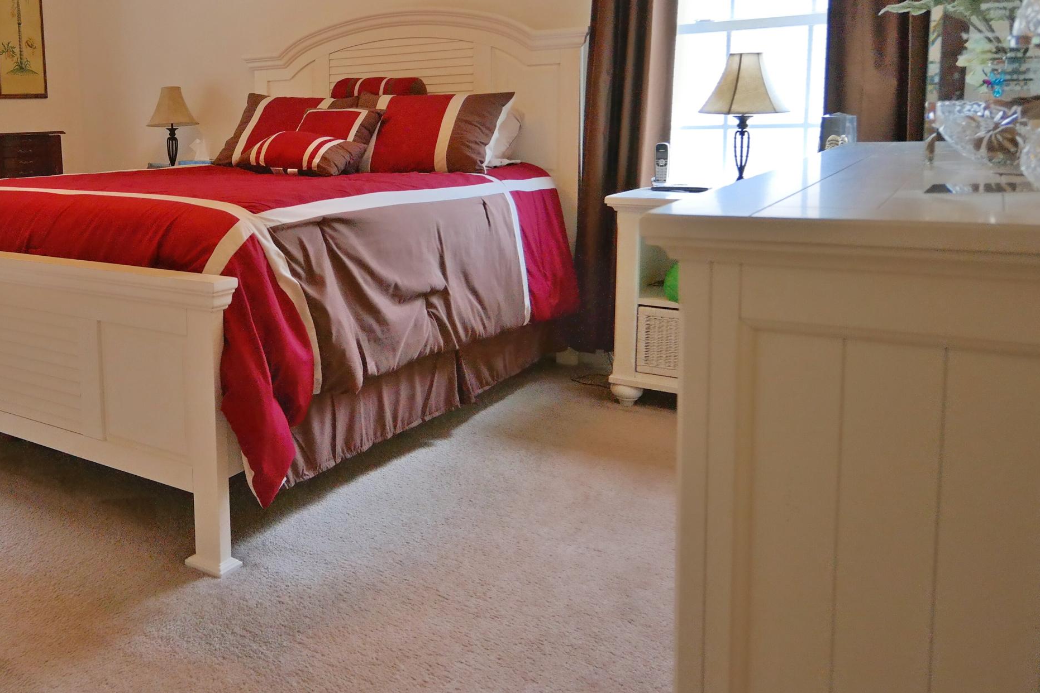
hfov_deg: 60.1
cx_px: 256
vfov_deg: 44.4
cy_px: 237
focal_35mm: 29
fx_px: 838
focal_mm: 12
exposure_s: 1/60
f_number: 4
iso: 800
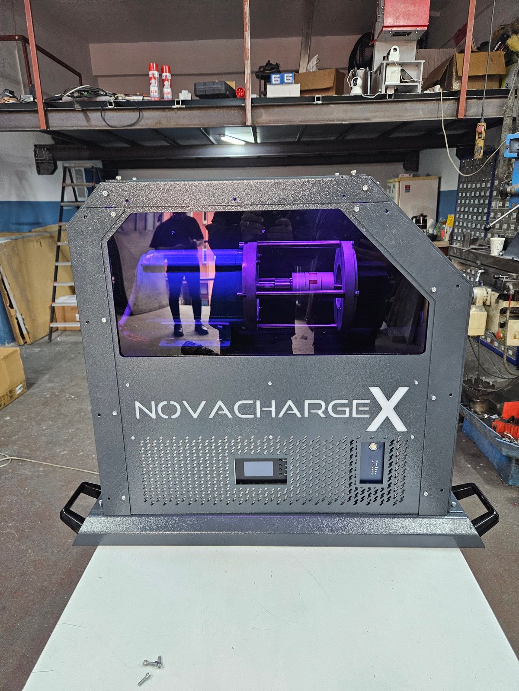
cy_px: 346
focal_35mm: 23
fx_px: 460
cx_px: 260
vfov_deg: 73.9
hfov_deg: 58.9
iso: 800
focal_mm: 5.4
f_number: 1.8
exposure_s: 1/200
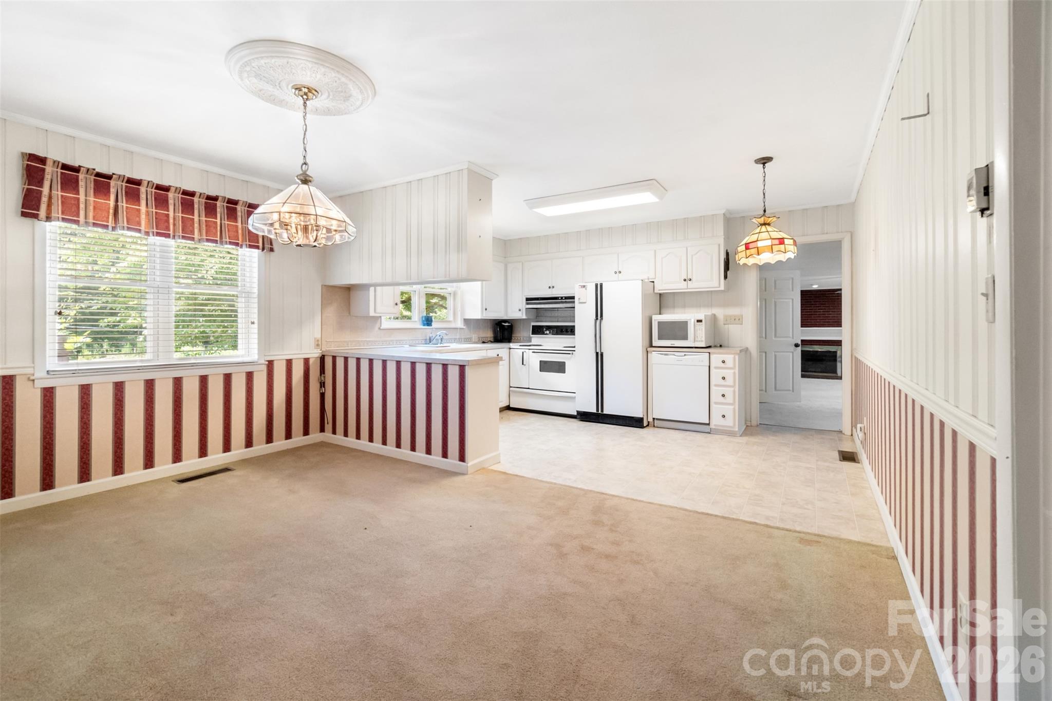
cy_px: 350
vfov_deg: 77.3
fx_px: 438
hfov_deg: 100.4
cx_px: 526
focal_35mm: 15
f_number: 7.1
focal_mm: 10
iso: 1250
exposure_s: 1/30
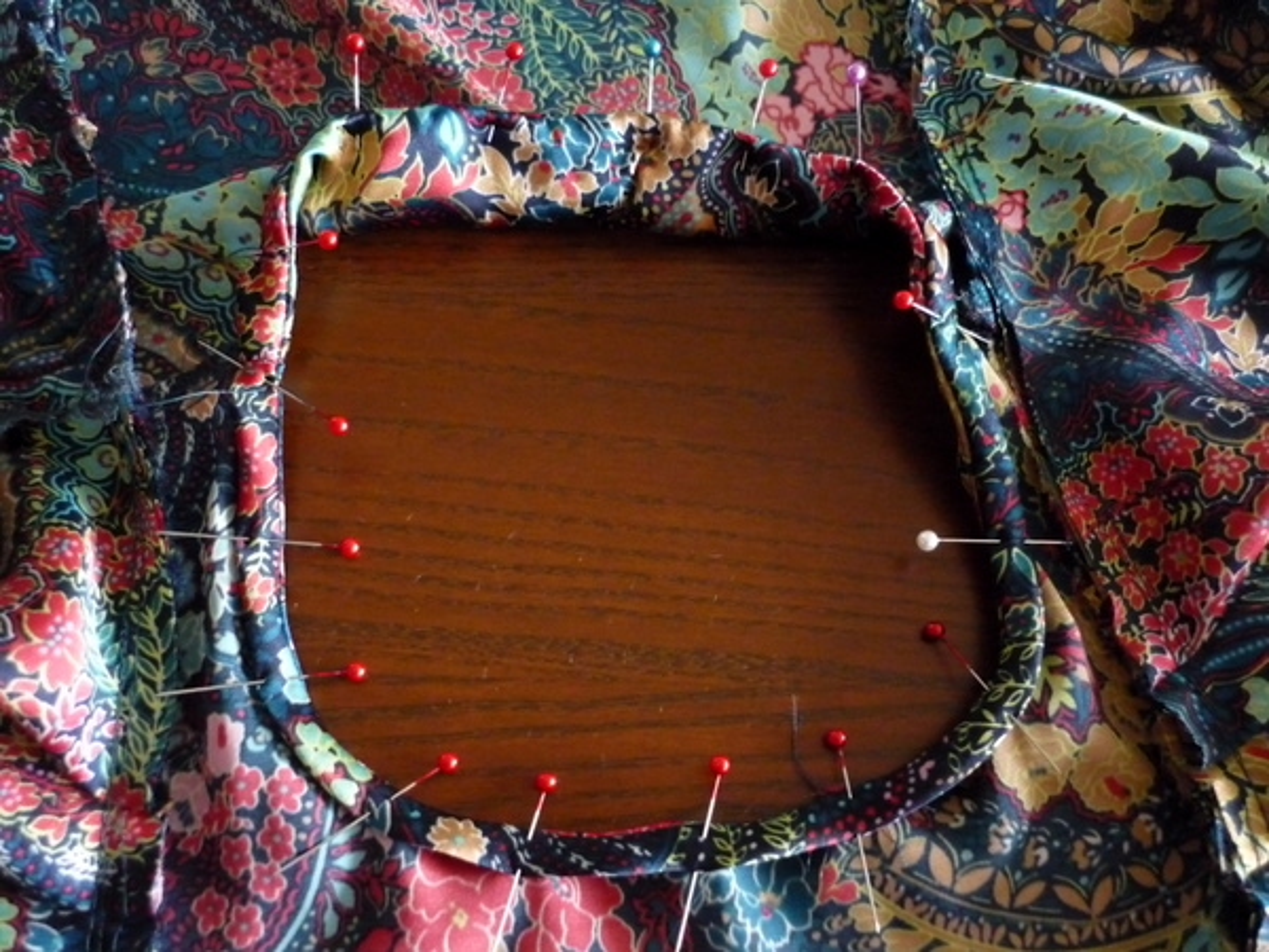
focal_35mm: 33
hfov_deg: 55.4
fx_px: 1210
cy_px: 476
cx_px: 634
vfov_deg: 42.9
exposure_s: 1/15
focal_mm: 5.5
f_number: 2.8
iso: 800
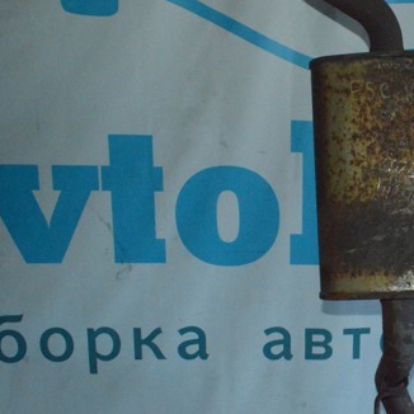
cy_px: 191
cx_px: 397
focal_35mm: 45
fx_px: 609
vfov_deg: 37.5
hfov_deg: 34.7
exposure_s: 1/100
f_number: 16
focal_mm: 18
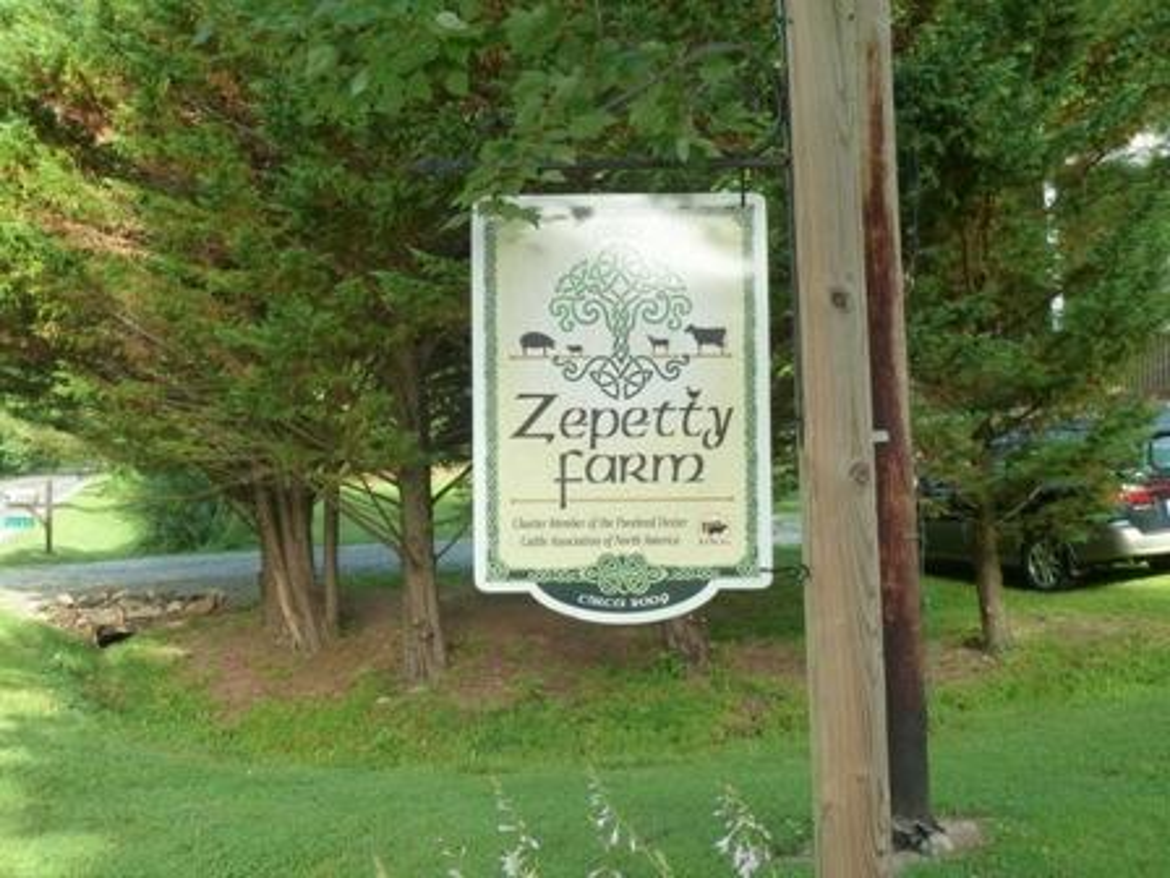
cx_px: 585
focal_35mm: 52
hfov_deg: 36.8
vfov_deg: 28.0
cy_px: 439
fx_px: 1758
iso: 125
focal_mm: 8.5
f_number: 3.8
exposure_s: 1/60
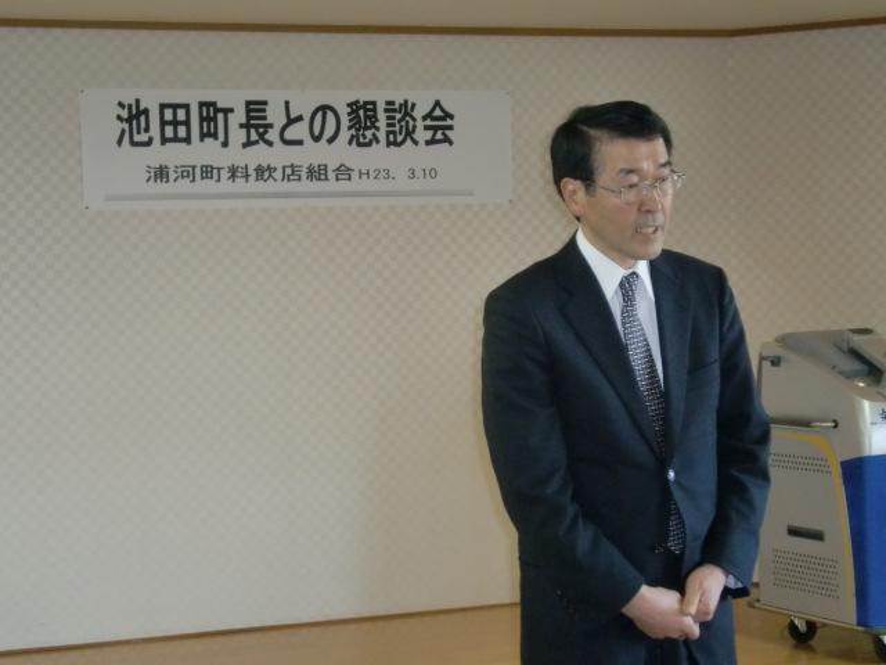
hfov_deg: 29.0
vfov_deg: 21.9
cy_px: 332
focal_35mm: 67
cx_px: 443
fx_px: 1715
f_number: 4.3
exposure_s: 1/60
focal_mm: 11.16
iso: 400
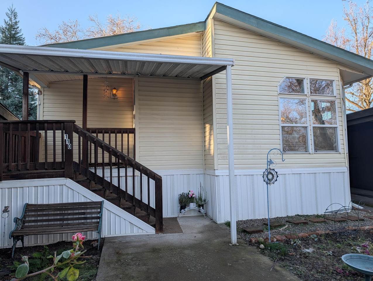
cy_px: 140
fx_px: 259
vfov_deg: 56.9
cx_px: 186
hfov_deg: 71.5
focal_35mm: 24
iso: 20
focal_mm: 6.9
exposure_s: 1/1754
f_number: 1.68
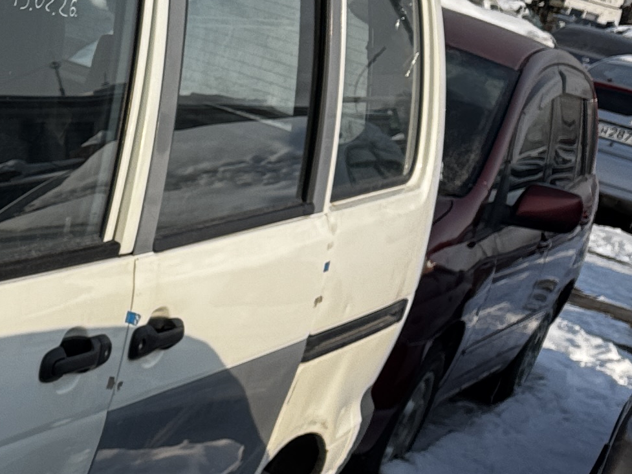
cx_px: -517
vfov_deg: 14.9
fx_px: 1808
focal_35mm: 99
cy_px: 340
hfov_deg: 16.5
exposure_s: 1/4049
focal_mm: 6.76
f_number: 1.78
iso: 80
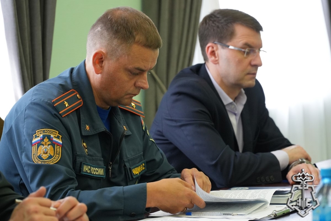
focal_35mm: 140
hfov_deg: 14.7
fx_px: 1283
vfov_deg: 9.8
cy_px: 110
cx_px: 166
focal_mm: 93
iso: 1250
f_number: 4
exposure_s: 1/160
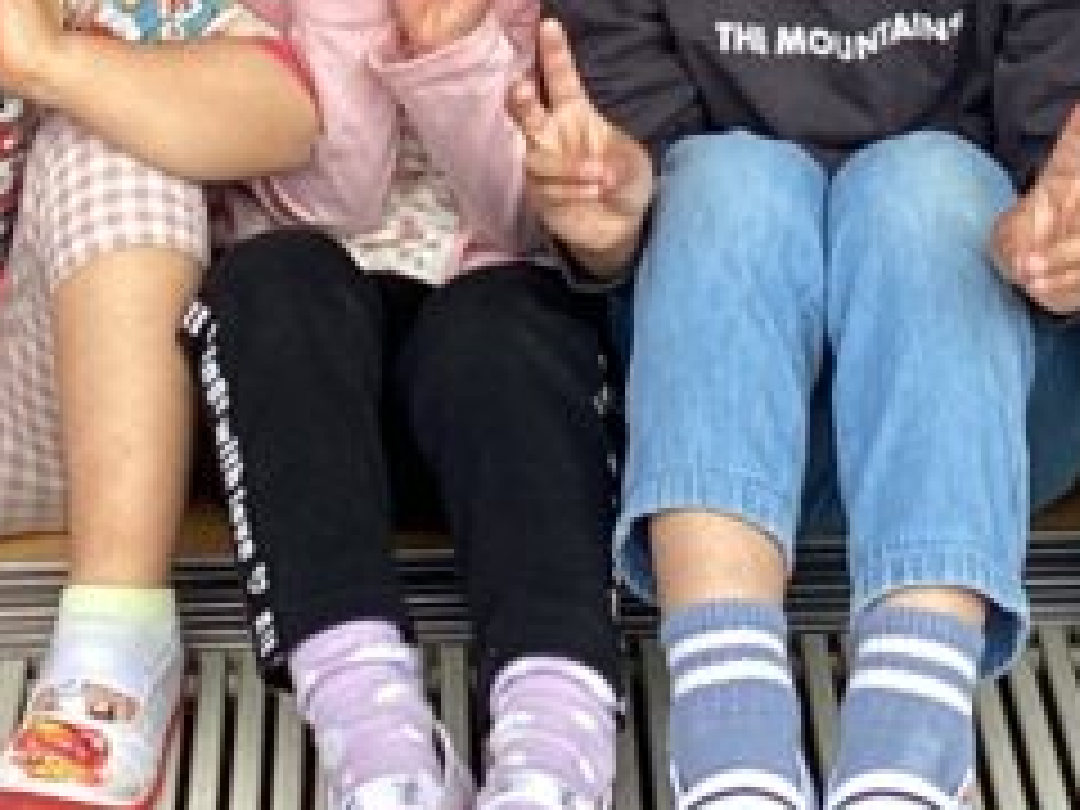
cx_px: 490
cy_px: -572
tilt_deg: -16.3
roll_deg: +0.0
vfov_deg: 9.2
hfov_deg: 12.7
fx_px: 4836
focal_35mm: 155
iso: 25
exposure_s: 1/306
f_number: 2.4
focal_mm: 3.3
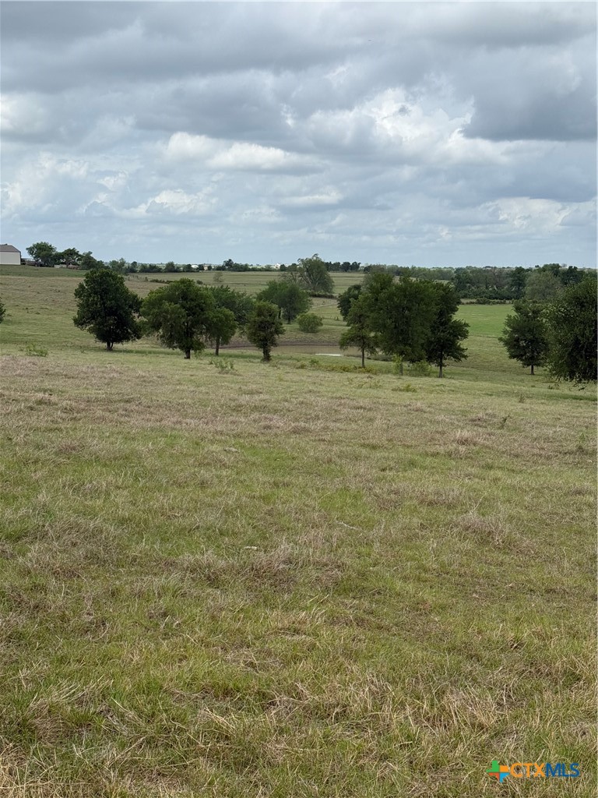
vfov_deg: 39.7
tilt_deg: -8.1
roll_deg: -1.5
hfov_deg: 30.3
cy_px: 399
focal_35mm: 48
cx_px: 299
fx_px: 1106
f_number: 1.78
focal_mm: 6.76
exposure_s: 1/6536
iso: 64
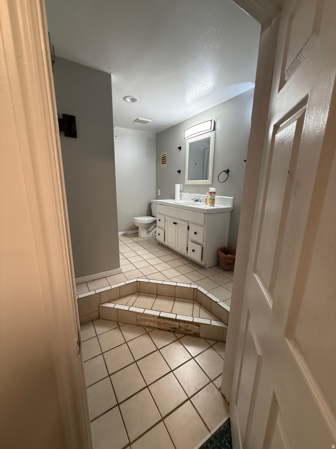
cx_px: 168
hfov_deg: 85.7
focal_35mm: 14
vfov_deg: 102.1
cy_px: 224
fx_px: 181
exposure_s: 1/60
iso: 200
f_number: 2.2
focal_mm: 2.22
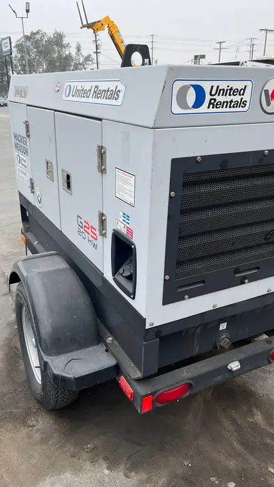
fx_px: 374
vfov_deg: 66.1
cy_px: 240
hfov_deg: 40.1
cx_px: 117
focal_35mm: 29
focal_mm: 5.1
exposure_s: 1/1355
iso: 50
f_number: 1.6
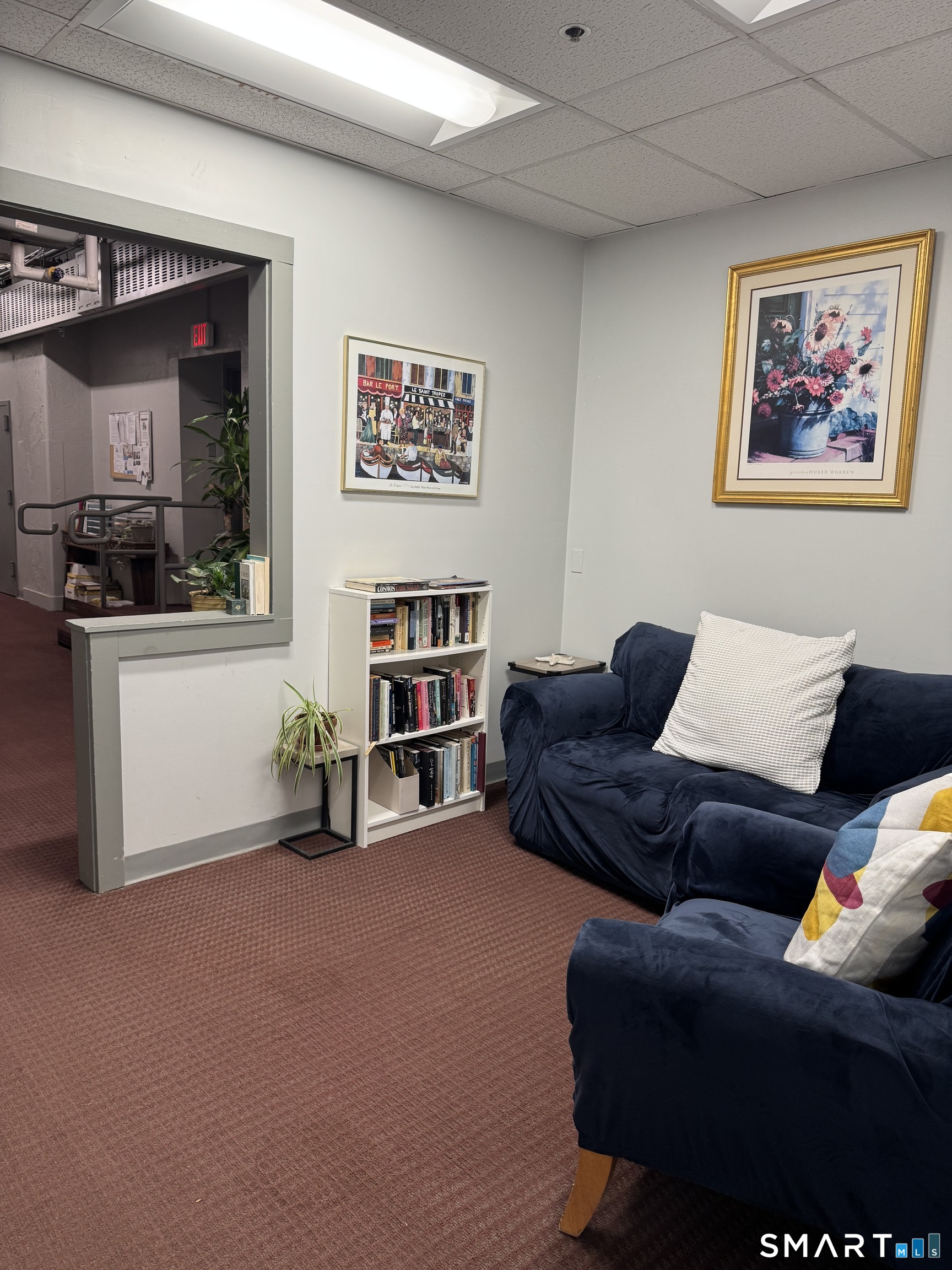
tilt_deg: -10.4
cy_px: 635
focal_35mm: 24
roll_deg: -1.9
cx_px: 476
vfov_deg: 71.6
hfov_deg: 56.8
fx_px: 880
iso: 125
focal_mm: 6.76
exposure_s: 1/60
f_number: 1.78
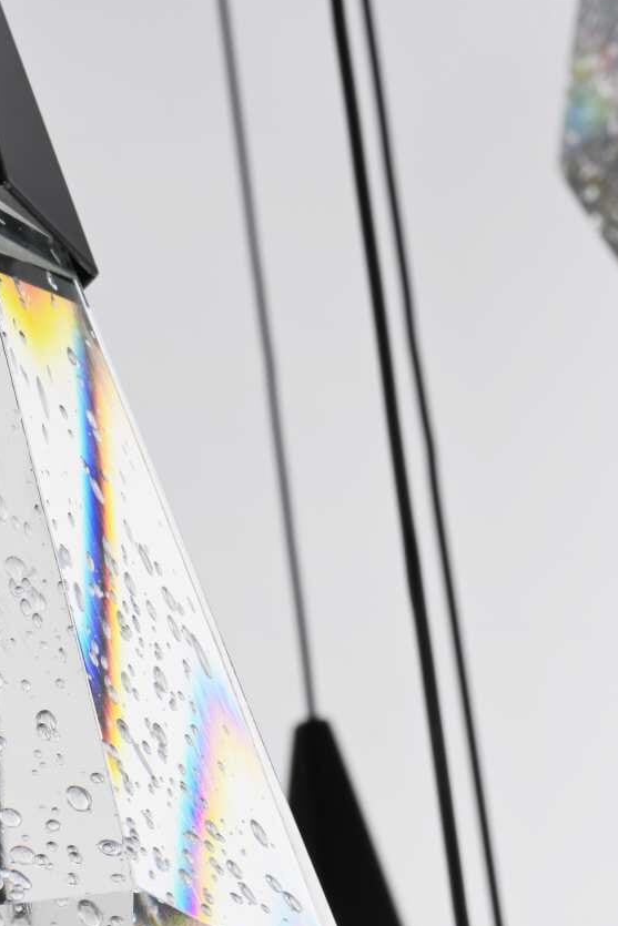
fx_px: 4144
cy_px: 888
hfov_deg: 8.5
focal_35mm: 161
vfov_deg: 12.6
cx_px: -21
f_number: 22
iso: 100
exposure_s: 1/100
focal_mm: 70
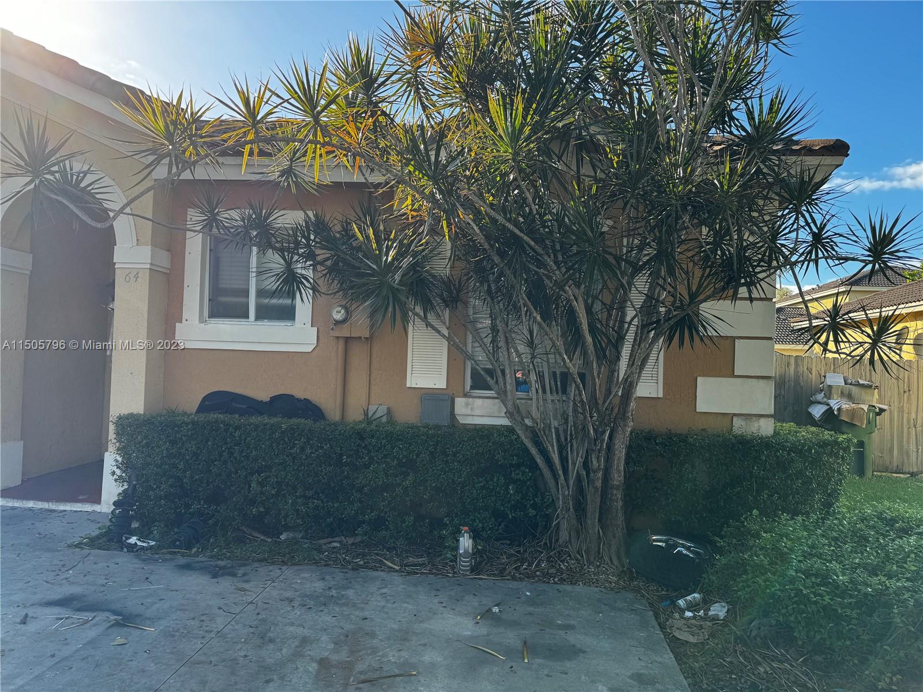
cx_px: 462
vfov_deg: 56.8
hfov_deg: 71.6
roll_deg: -1.4
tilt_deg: +1.5
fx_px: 640
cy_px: 346
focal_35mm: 24
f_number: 1.78
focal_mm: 6.86
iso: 80
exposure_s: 1/773
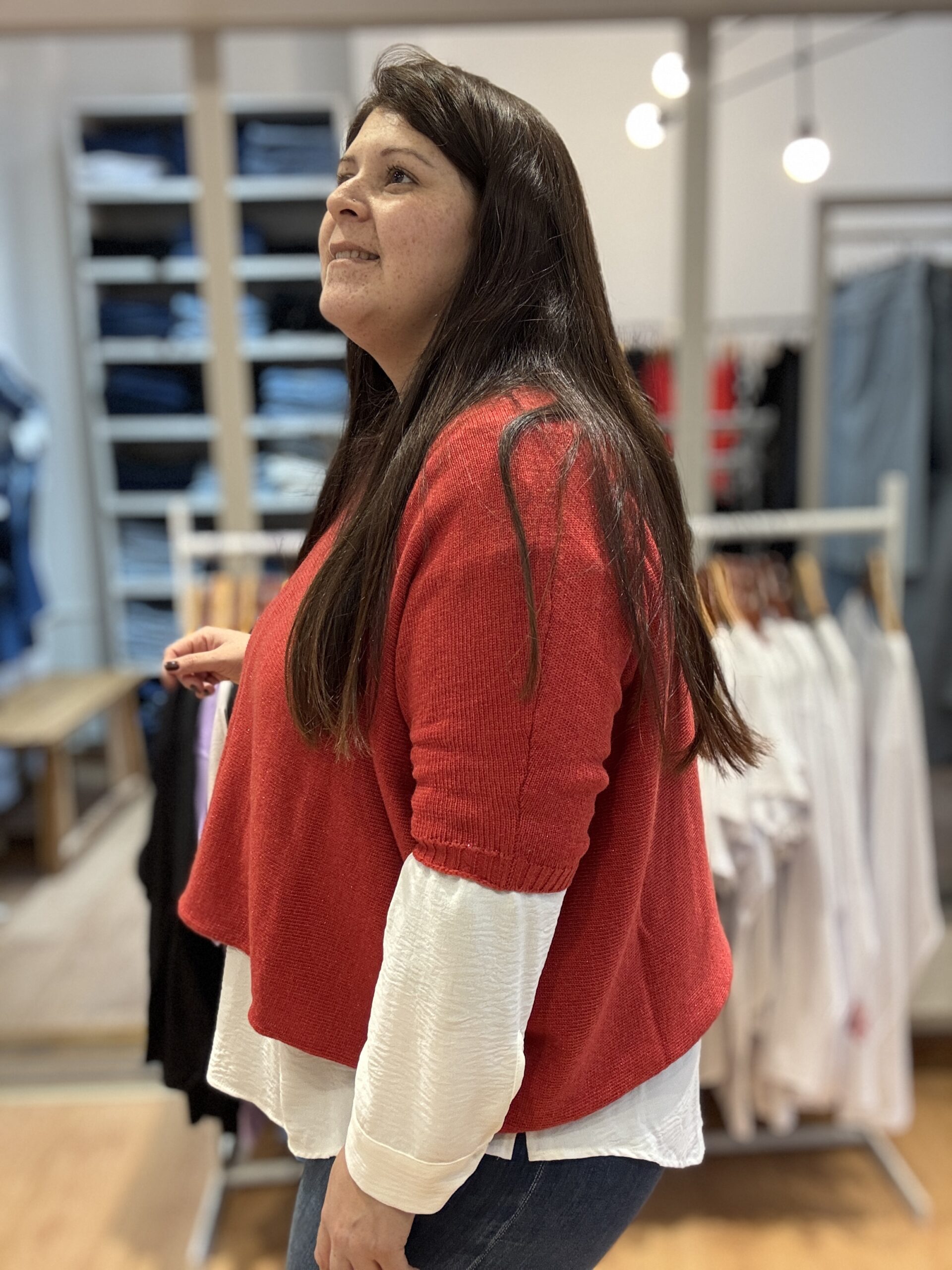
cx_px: 476
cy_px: 635
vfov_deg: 60.0
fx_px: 1100
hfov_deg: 46.8
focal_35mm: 30
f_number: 1.9
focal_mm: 2.69
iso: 160
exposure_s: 1/50
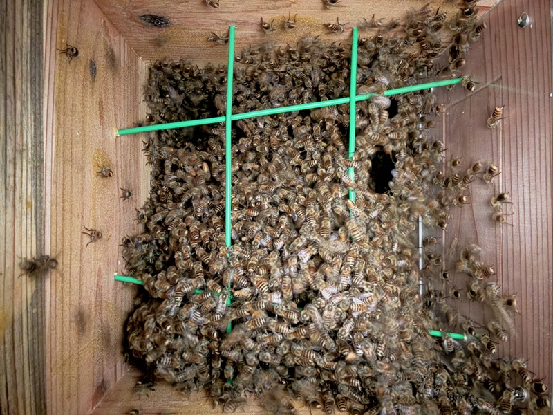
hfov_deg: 73.9
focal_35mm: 23
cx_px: 276
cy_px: 208
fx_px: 367
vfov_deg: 58.9
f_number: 1.9
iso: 5000
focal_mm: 2.69
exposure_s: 1.1
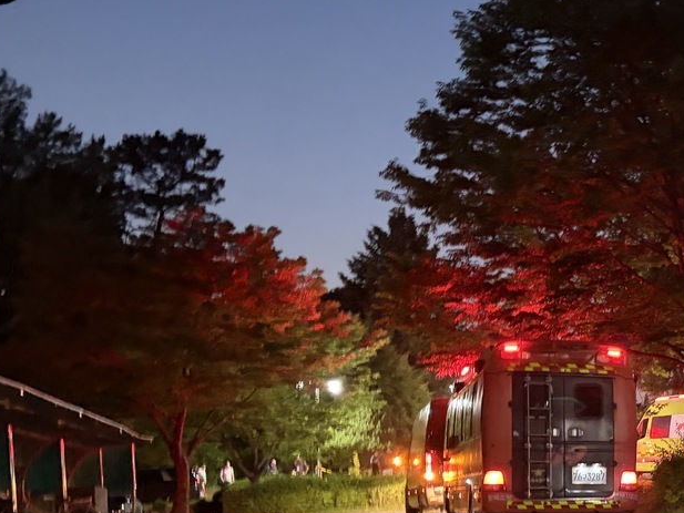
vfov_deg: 24.2
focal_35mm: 59
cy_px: 453
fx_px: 1166
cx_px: 727
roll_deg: +2.4
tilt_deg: +5.3
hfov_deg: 29.8
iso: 1000
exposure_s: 1/28
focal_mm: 5.96
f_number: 1.6
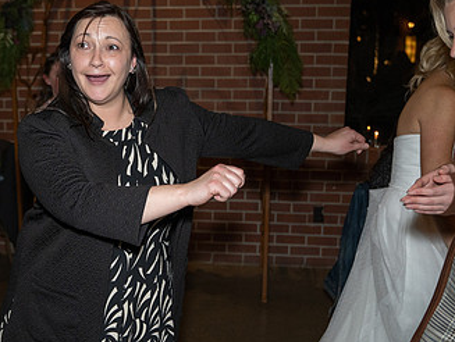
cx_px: 135
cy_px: 183
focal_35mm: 46
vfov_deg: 31.6
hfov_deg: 40.4
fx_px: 605
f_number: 2.8
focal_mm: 27
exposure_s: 1/125
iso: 2000
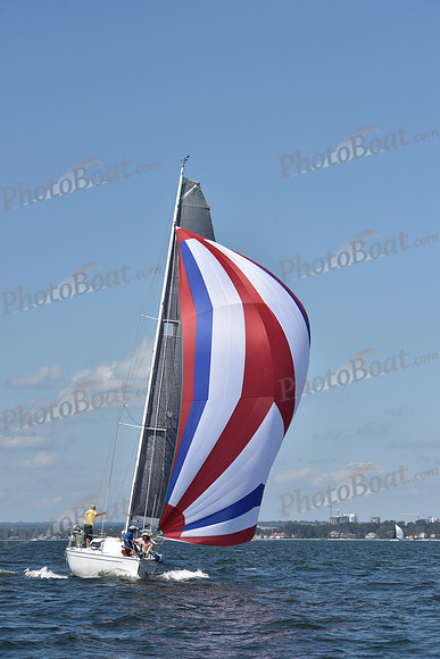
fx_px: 2015
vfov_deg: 18.6
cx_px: 220
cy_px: 330
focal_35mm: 110
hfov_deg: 12.5
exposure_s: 1/1250
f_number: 10
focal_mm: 110
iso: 320
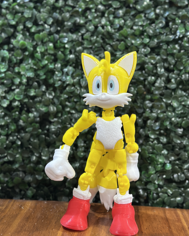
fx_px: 357
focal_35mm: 51
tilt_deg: -6.0
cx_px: 93
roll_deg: -3.2
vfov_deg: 36.7
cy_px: 119
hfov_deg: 29.7
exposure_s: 1/33
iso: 320
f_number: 1.78
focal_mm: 6.86
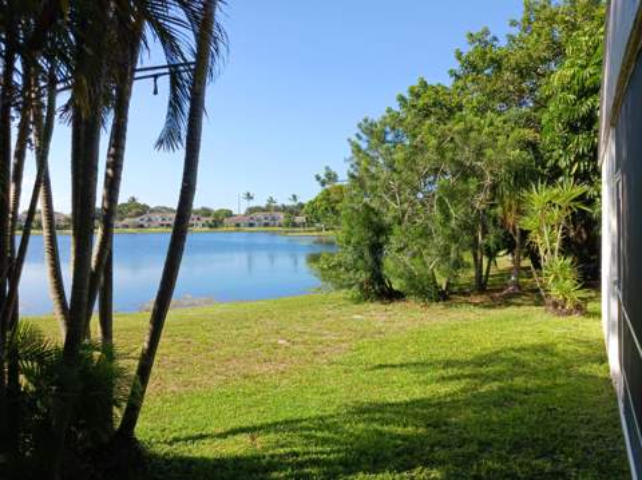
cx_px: 321
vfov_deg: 51.3
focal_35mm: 27
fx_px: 500
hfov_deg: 65.4
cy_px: 240
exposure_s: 1/189
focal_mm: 4
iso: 20
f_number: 1.8
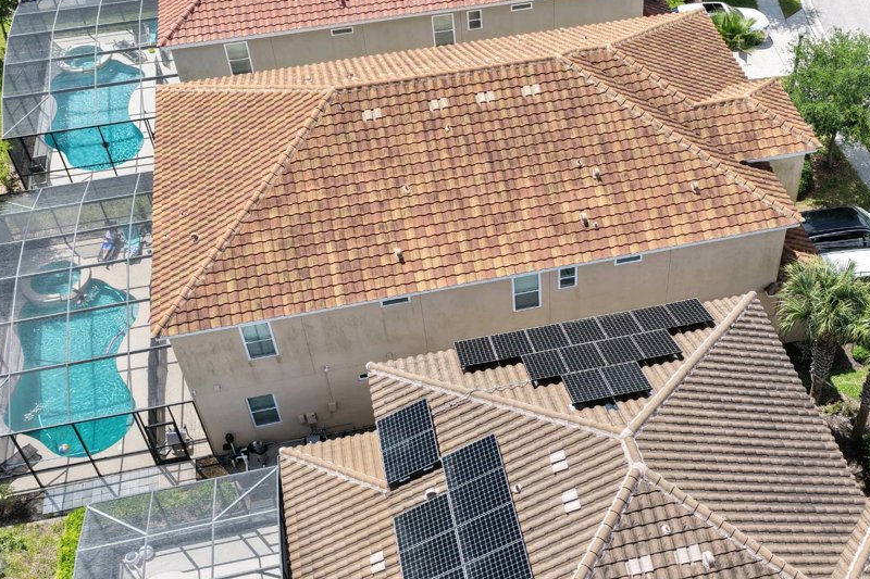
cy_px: 284
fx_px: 1015
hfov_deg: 45.9
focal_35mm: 42
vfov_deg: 31.9
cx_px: 552
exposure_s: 1/800
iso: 160
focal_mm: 14.45
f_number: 2.8
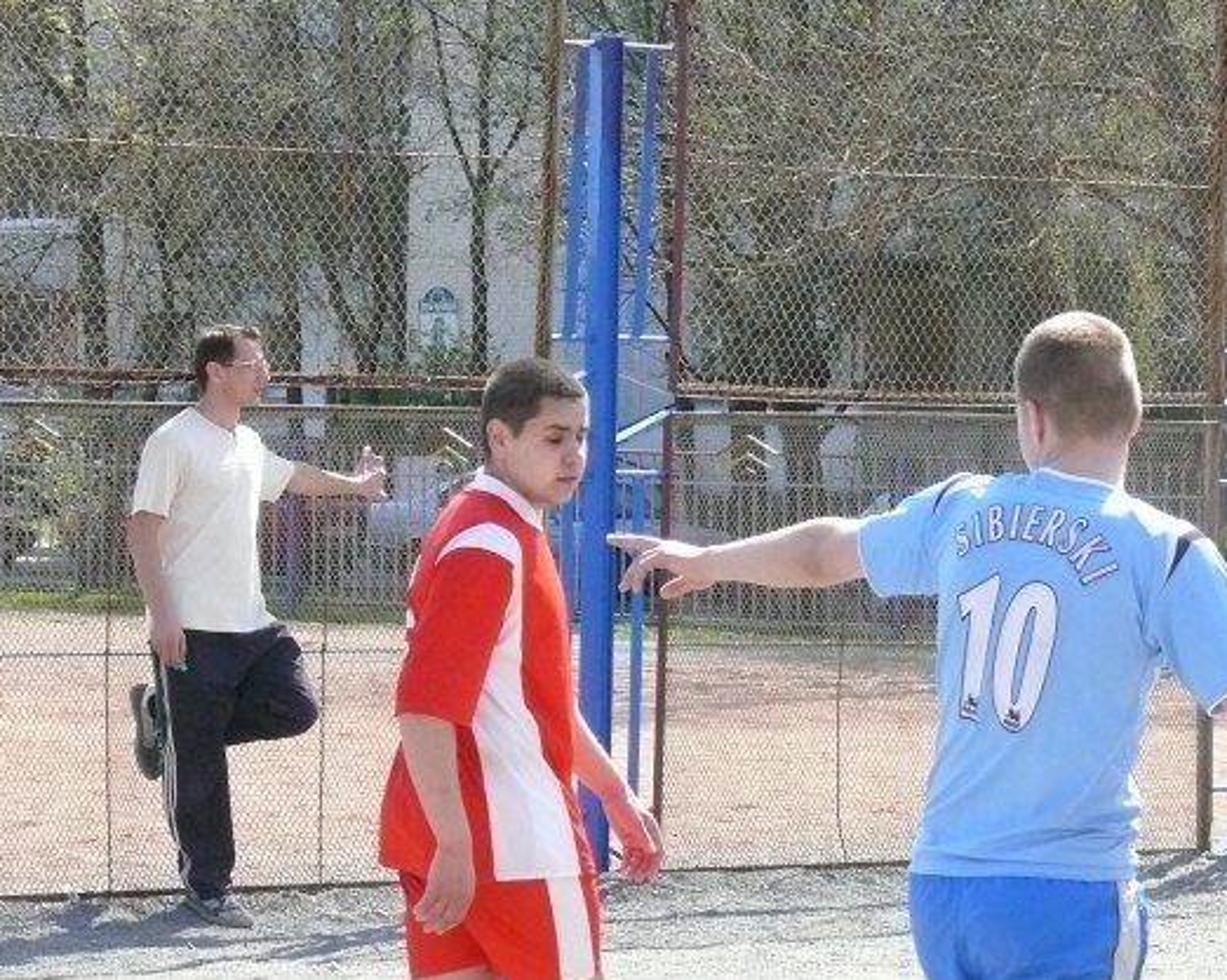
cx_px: 611
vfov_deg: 7.0
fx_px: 7985
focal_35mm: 220
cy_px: 491
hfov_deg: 8.8
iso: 400
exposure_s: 1/500
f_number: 6.3
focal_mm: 25
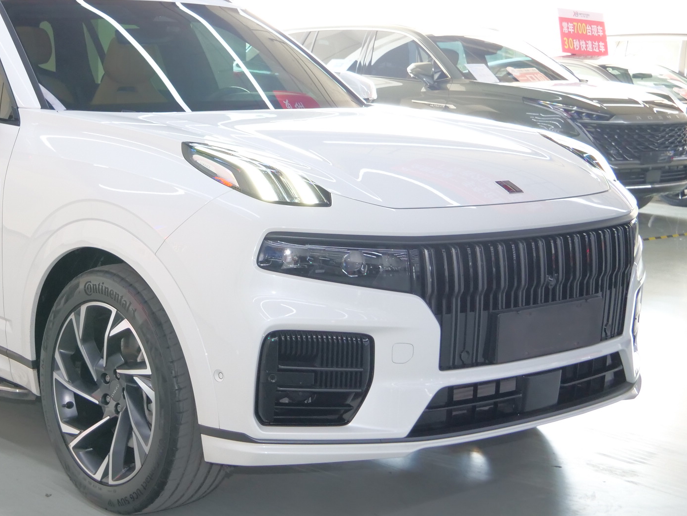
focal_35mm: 64
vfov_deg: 22.9
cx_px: 182
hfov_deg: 29.8
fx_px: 1270
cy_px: 211
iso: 800
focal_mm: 17
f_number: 3.8
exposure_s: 1/20
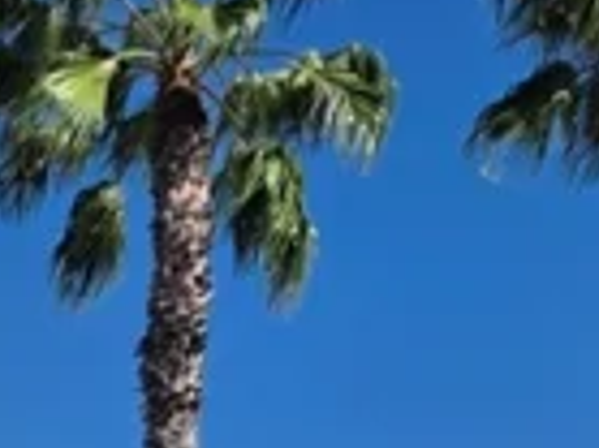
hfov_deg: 14.6
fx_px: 2144
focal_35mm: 124
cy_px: 728
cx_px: -364
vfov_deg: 11.3
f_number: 1.8
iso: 80
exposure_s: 1/7328
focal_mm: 5.4
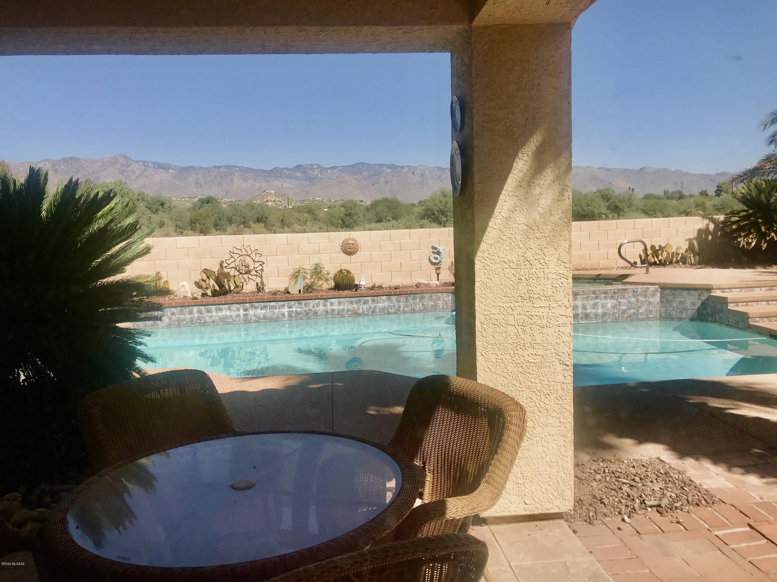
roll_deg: +4.2
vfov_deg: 49.7
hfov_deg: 63.4
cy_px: 291
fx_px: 628
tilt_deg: -7.0
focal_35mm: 28
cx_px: 388
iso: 20
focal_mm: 3.99
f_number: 1.8
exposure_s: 1/2817
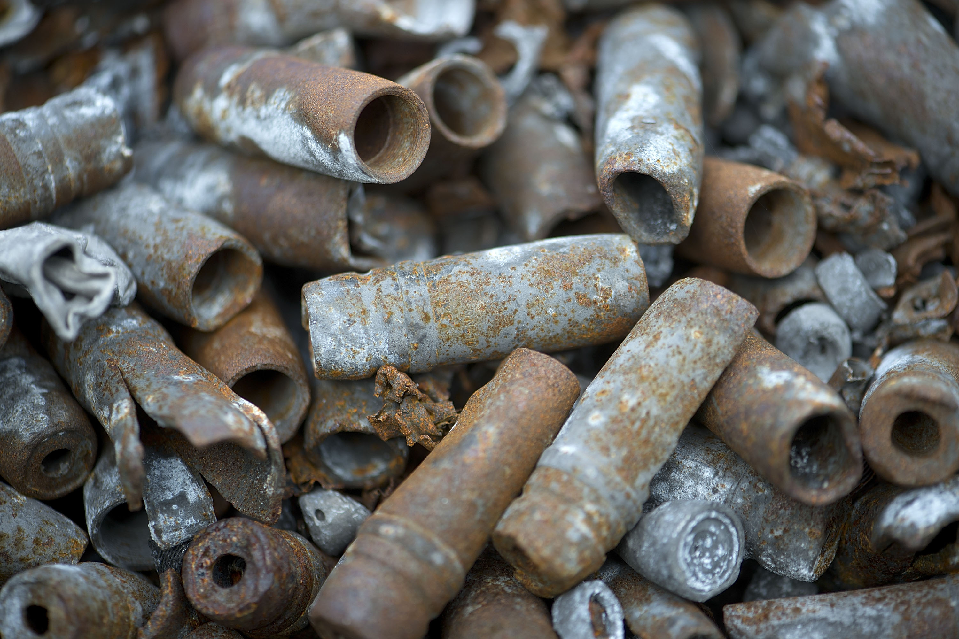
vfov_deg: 13.0
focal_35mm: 105
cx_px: 480
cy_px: 320
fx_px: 2797
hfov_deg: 19.5
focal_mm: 105
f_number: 3
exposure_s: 1/250
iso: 160
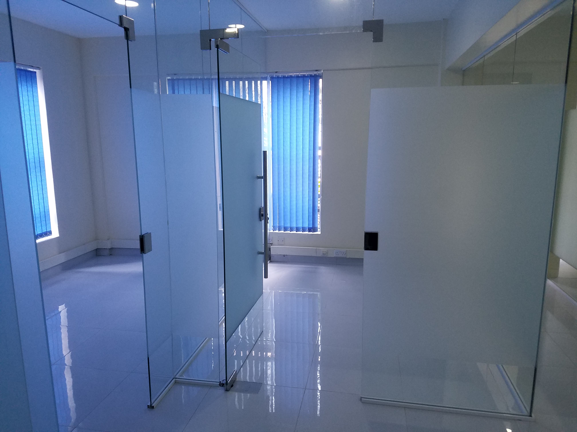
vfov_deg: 53.1
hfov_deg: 67.3
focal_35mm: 26
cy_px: 216
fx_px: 433
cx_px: 288
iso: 160
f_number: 1.7
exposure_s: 1/50
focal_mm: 4.2
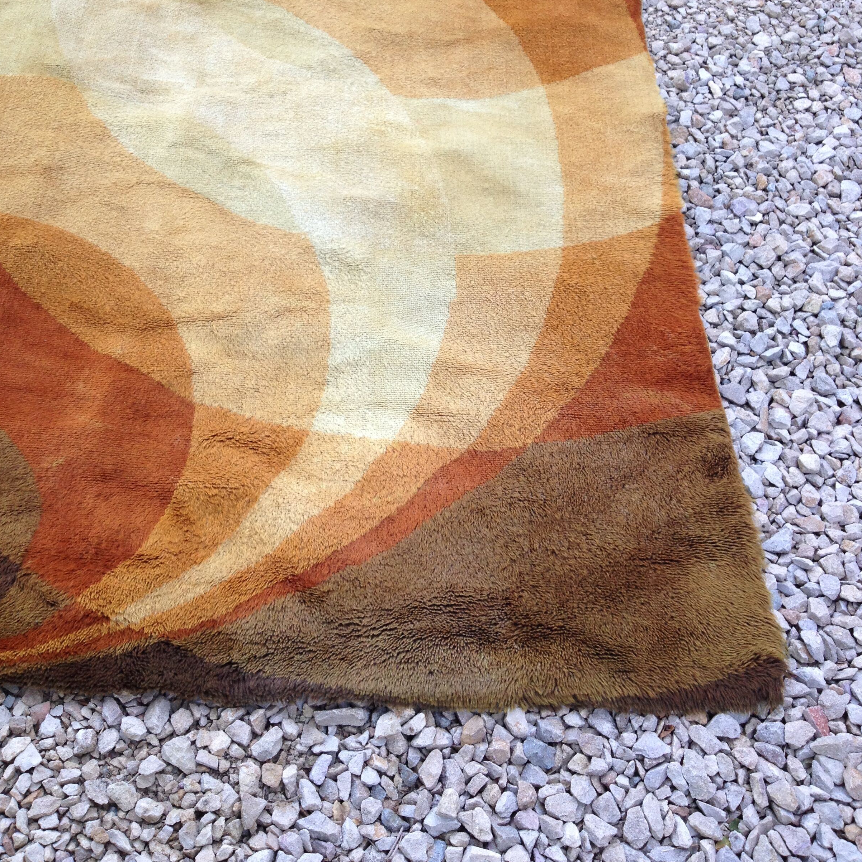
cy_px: 309
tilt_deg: -52.5
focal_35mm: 42
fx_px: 1183
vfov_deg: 39.7
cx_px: 437
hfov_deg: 40.0
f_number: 2.4
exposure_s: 1/60
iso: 50
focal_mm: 4.28
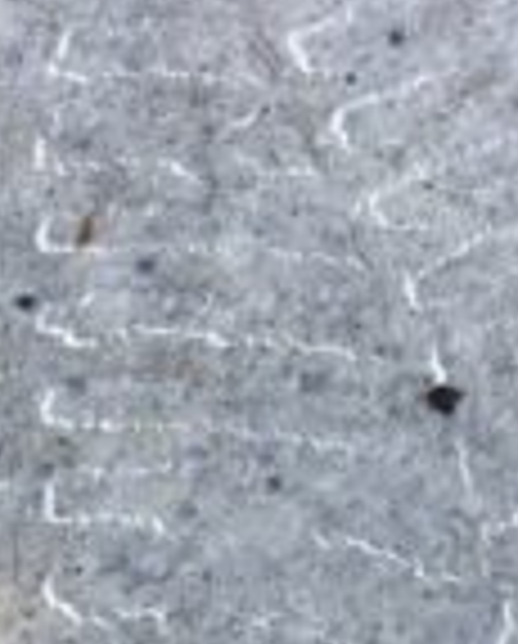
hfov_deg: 19.4
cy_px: 540
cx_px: 374
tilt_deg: -82.0
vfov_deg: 23.6
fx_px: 1509
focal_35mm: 79
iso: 40
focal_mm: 4.15
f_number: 2.2
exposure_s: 1/120
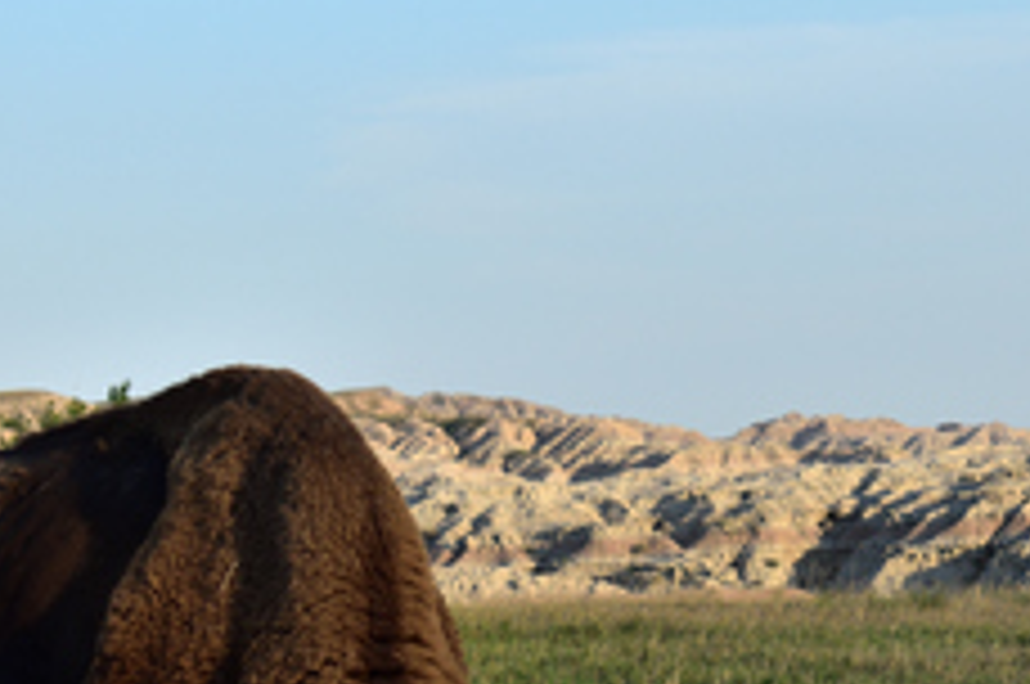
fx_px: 4828
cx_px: 783
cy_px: 547
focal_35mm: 169
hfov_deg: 12.1
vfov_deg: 8.1
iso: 125
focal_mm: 46
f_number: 6.3
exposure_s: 1/400
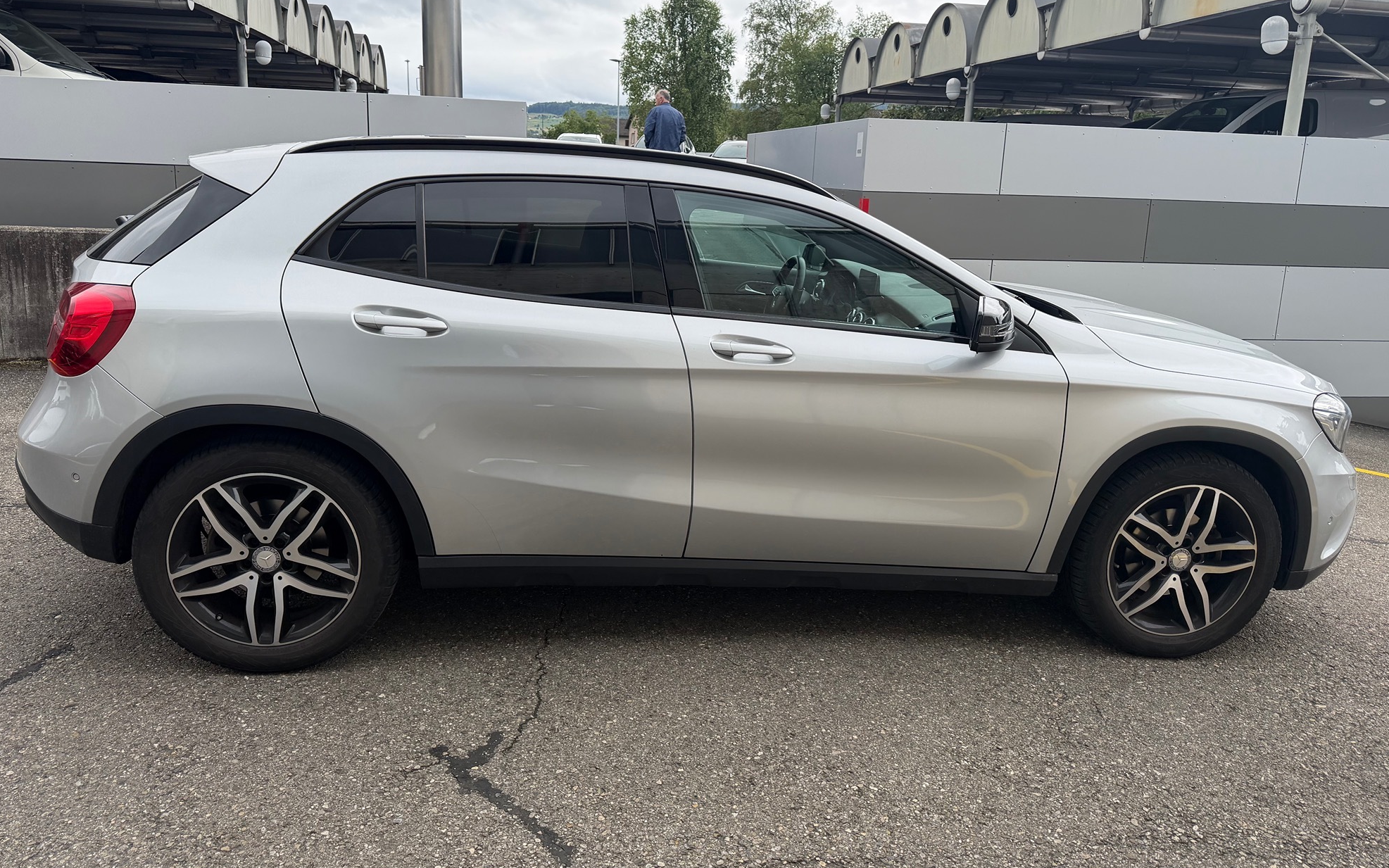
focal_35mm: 26
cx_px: 708
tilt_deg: -10.7
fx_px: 984
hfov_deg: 70.4
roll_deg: -2.4
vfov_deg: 47.5
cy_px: 382
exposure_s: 1/1727
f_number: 1.78
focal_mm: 6.76
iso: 100
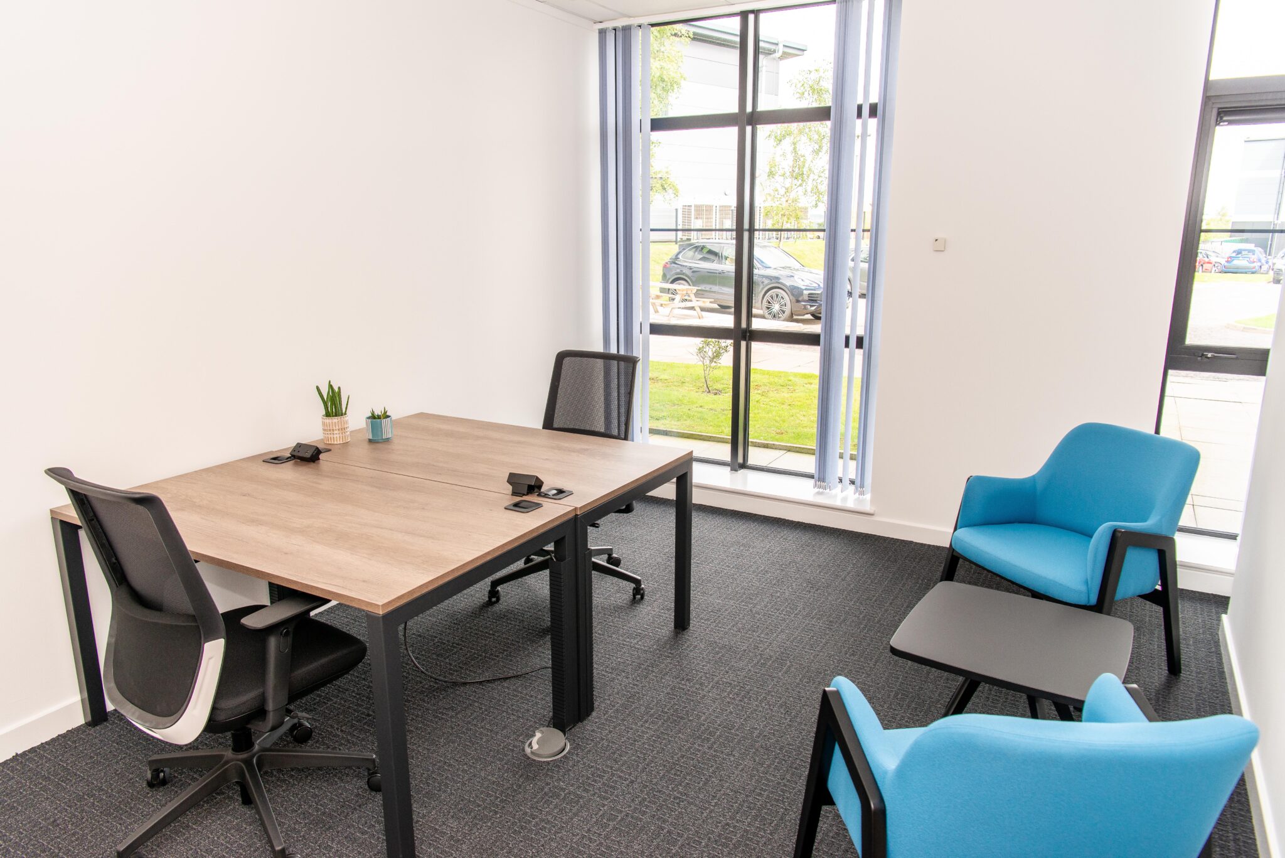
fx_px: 857
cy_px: 429
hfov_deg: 73.7
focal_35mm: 24
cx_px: 642
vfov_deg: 53.2
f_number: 5
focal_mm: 24
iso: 250
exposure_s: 1/60
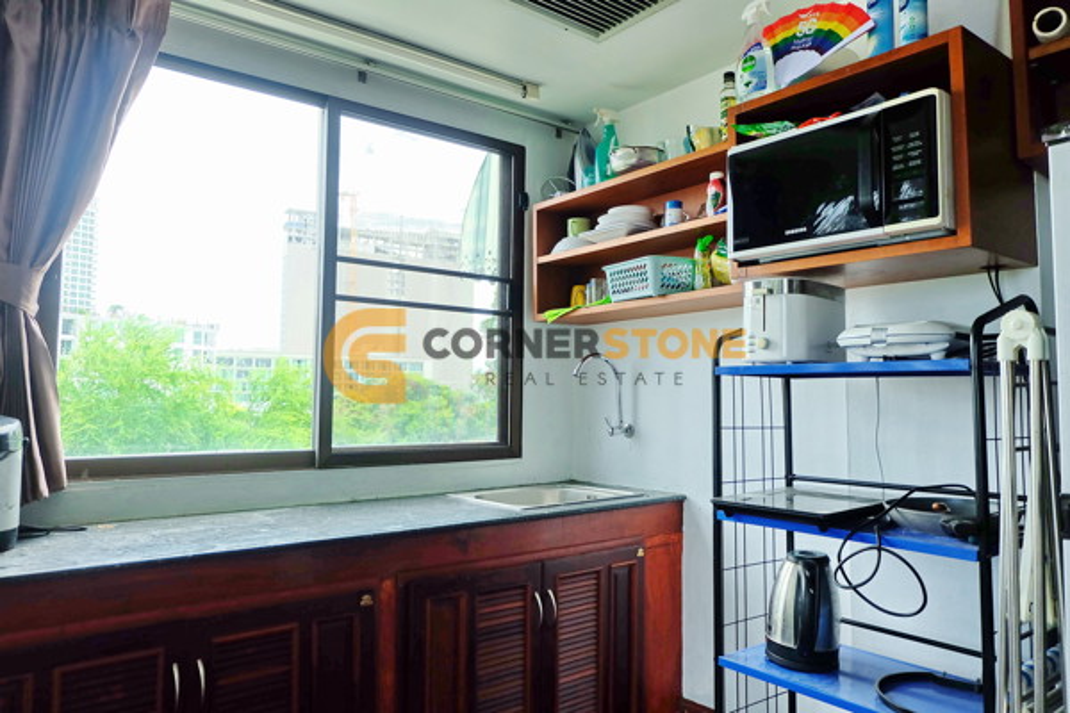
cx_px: 535
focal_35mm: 25
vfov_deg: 51.3
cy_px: 356
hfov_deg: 71.5
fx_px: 743
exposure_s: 1/150
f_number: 3.5
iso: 400
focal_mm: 16.7
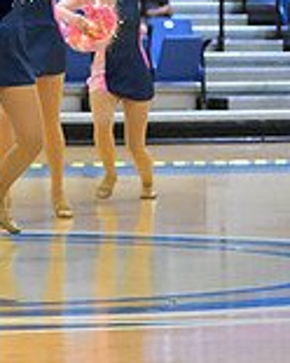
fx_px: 3122
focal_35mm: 291
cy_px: -4
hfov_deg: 5.2
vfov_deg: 6.6
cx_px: -377
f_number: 2.8
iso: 10000
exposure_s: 1/1000
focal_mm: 83
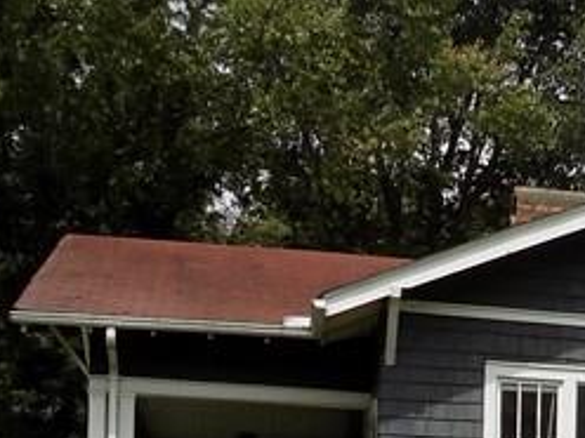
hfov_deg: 19.9
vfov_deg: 13.9
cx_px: 604
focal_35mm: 95
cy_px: 789
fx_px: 1605
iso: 80
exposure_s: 1/1500
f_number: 3.1
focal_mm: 4
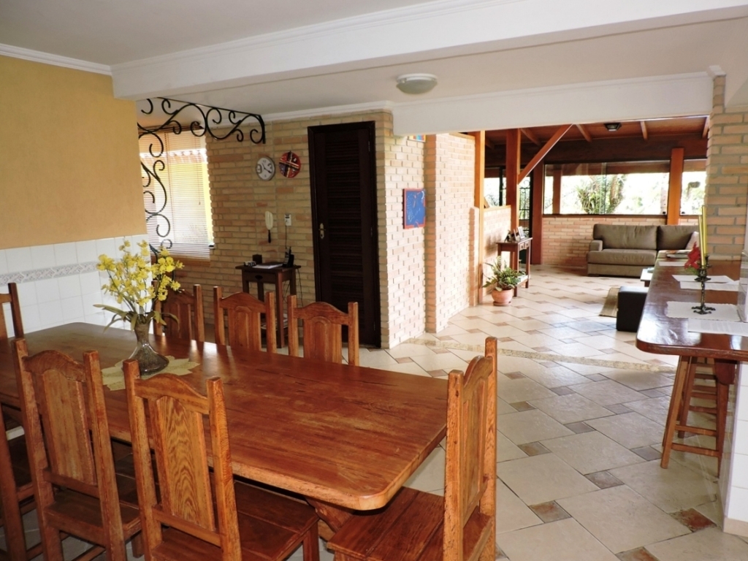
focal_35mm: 24
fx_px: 519
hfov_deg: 71.6
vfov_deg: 56.8
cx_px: 374
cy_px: 280
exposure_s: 1/40
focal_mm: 4.3
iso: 180
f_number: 3
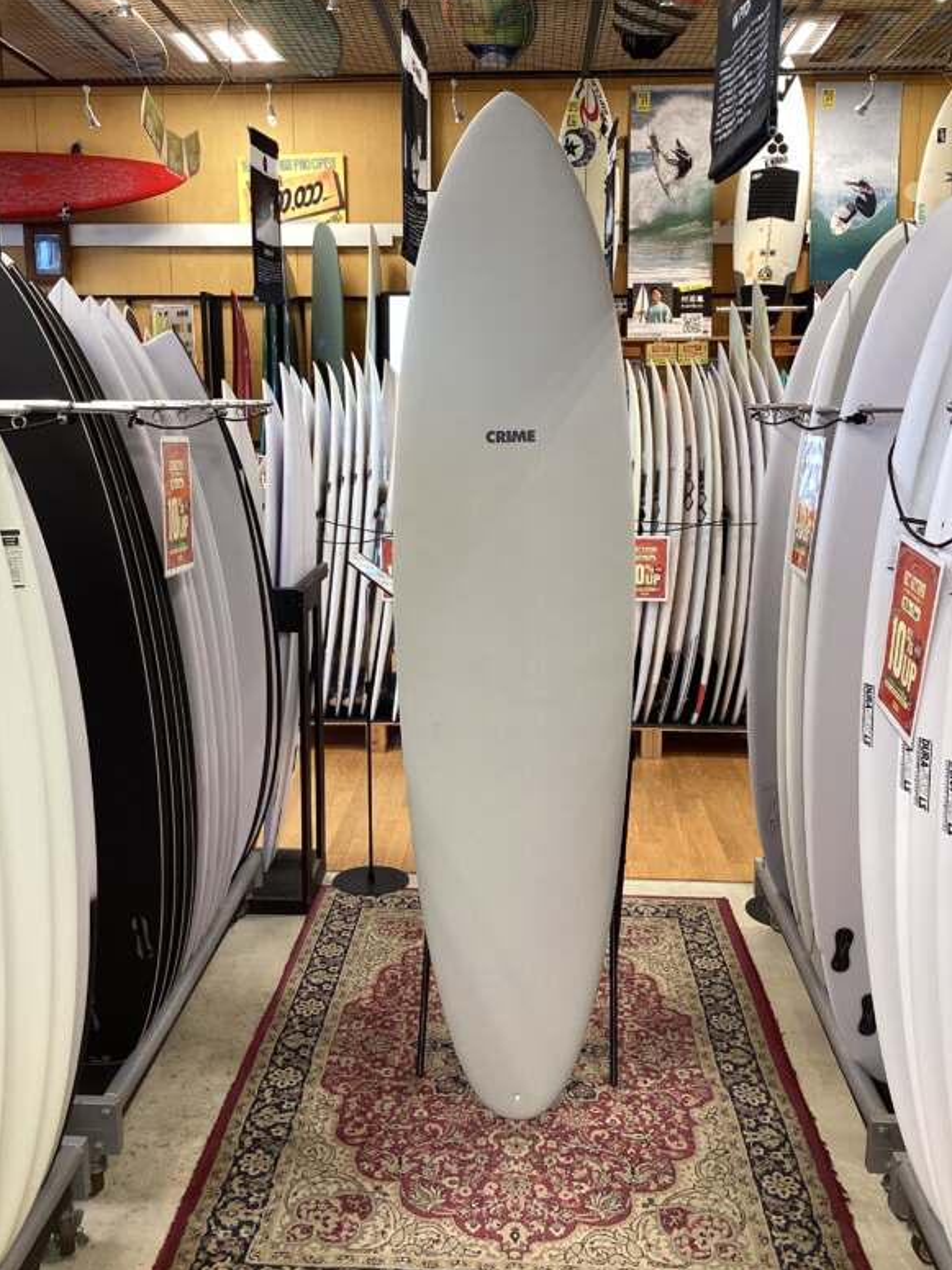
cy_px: 621
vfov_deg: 56.8
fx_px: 1174
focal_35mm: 32
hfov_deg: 44.1
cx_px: 462
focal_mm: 3.3
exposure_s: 1/50
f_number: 2.4
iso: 80
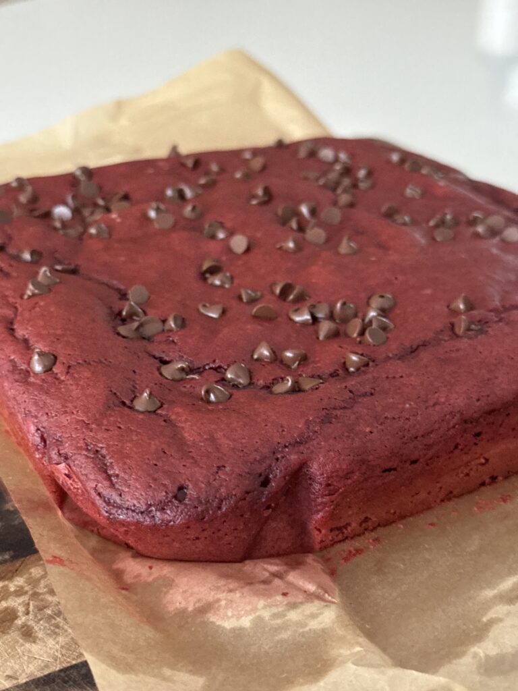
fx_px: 958
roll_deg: -1.5
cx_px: 259
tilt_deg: -28.6
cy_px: 346
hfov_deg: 30.3
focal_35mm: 48
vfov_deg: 39.7
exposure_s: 1/38
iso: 500
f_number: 1.78
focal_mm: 6.76
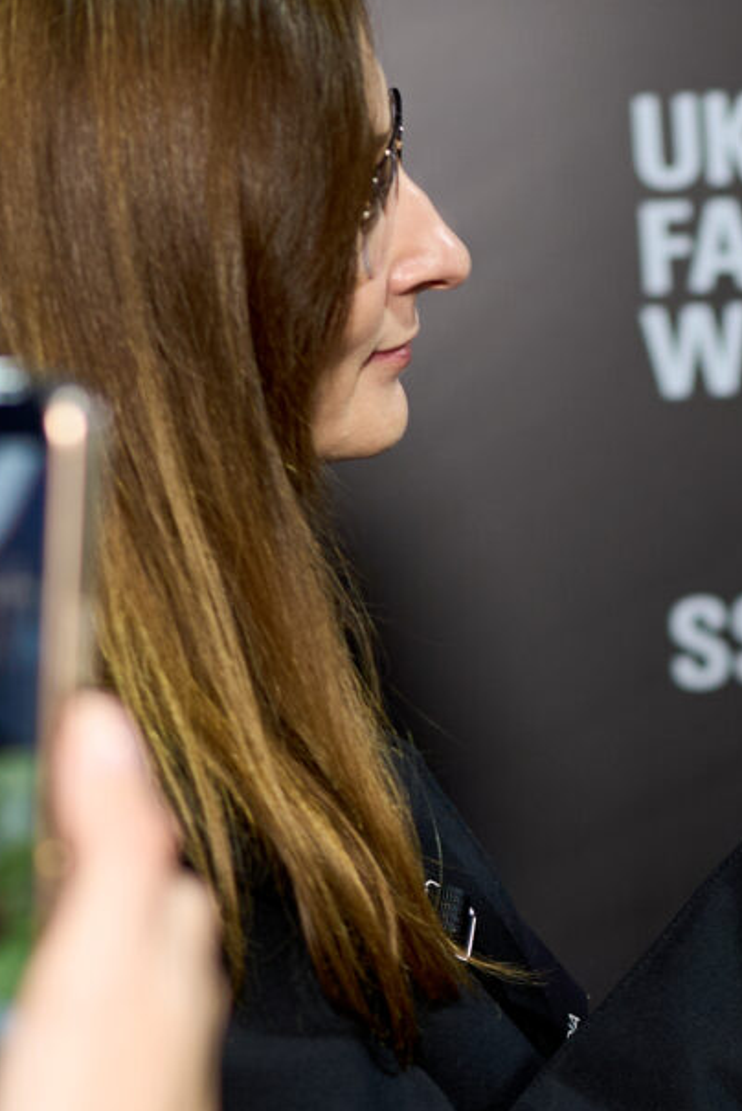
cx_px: 1261
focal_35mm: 148
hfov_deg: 8.9
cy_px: 823
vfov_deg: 13.8
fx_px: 4570
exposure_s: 1/250
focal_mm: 35
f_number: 2
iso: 250
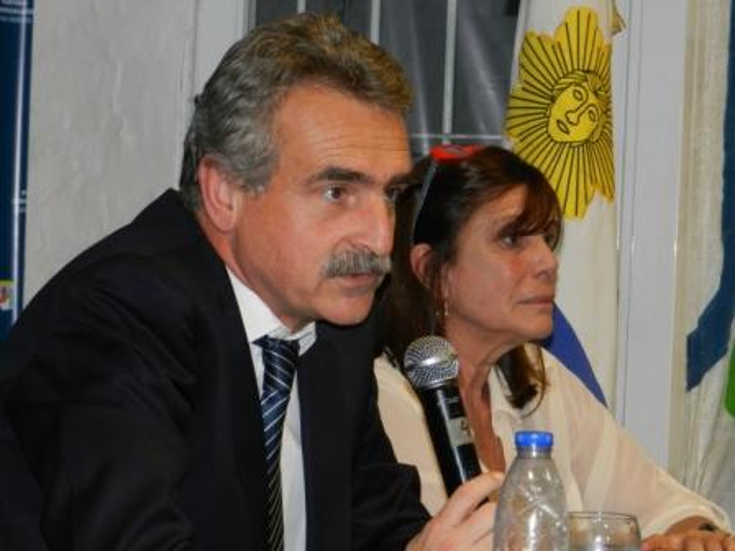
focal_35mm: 145
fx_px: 3079
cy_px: 276
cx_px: 368
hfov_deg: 13.6
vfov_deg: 10.2
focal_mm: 25.7
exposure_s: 1/30
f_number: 5.1
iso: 360
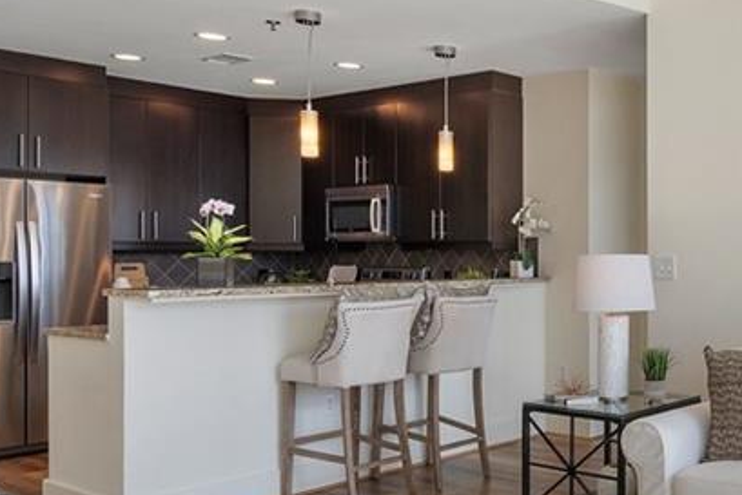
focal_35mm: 40
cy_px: 316
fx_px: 825
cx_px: 717
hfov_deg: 42.8
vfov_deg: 33.2
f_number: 8
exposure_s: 1/100
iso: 640
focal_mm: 16
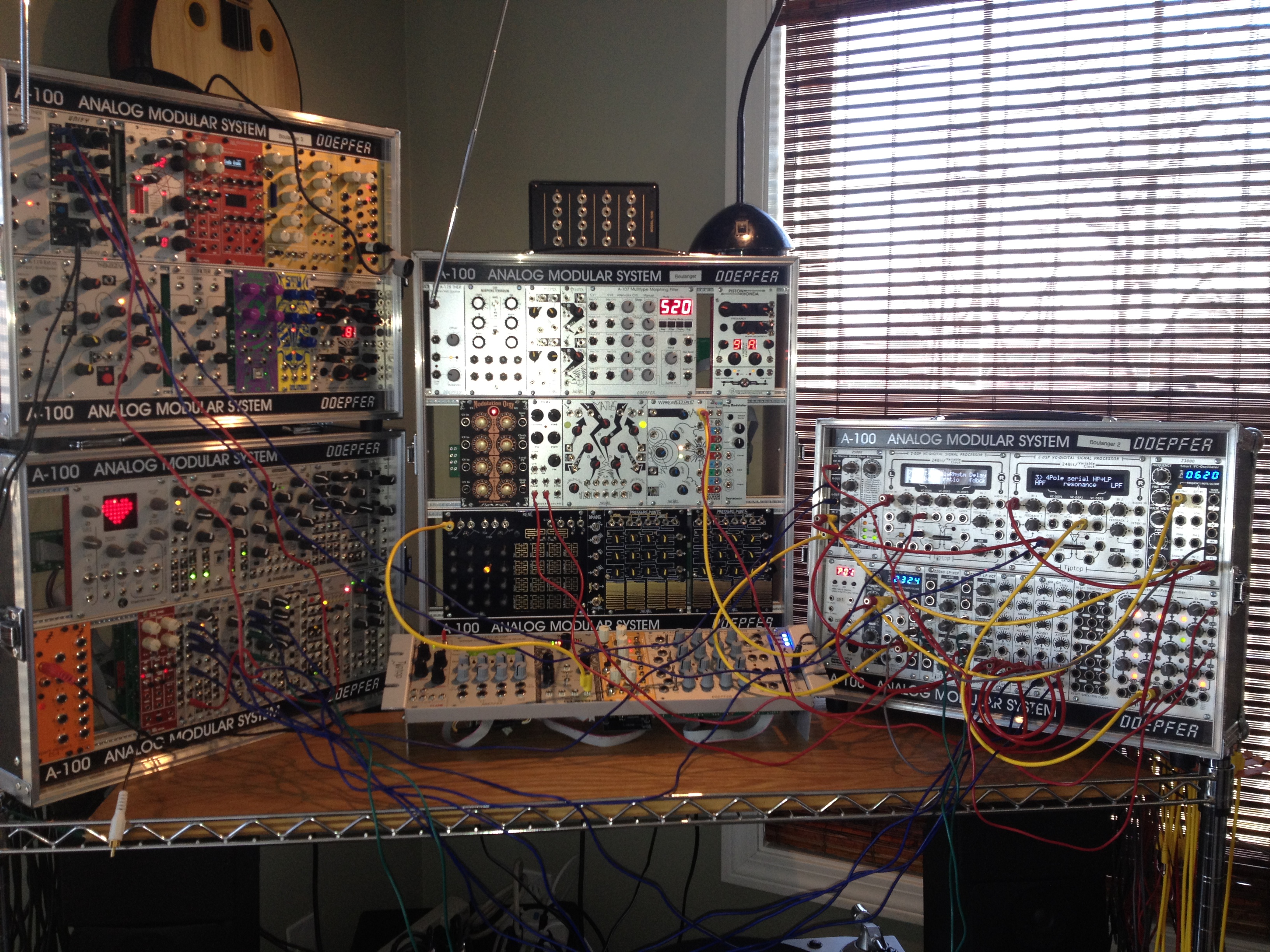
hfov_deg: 52.6
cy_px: 476
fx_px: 1284
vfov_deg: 40.7
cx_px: 635
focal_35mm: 35
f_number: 2.4
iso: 100
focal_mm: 4.28
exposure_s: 1/20
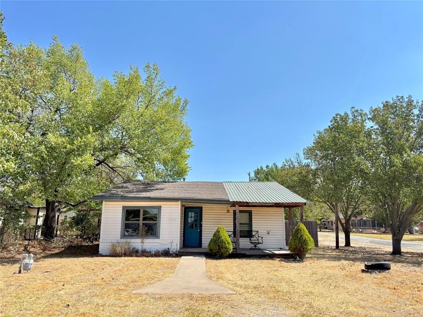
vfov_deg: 53.1
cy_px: 158
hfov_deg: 67.3
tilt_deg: +12.5
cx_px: 212
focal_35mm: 26
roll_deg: +0.2
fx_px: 318
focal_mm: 5.96
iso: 50
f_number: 1.6
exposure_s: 1/1845
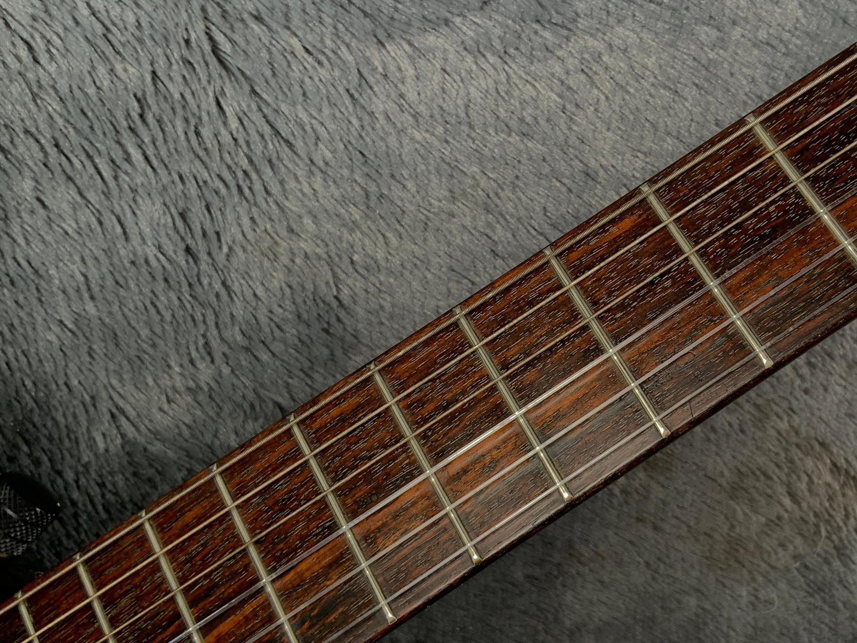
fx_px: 1040
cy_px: 339
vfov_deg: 34.3
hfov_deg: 43.9
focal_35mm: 42
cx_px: 598
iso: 32
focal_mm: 3
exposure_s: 1/104
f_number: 1.8
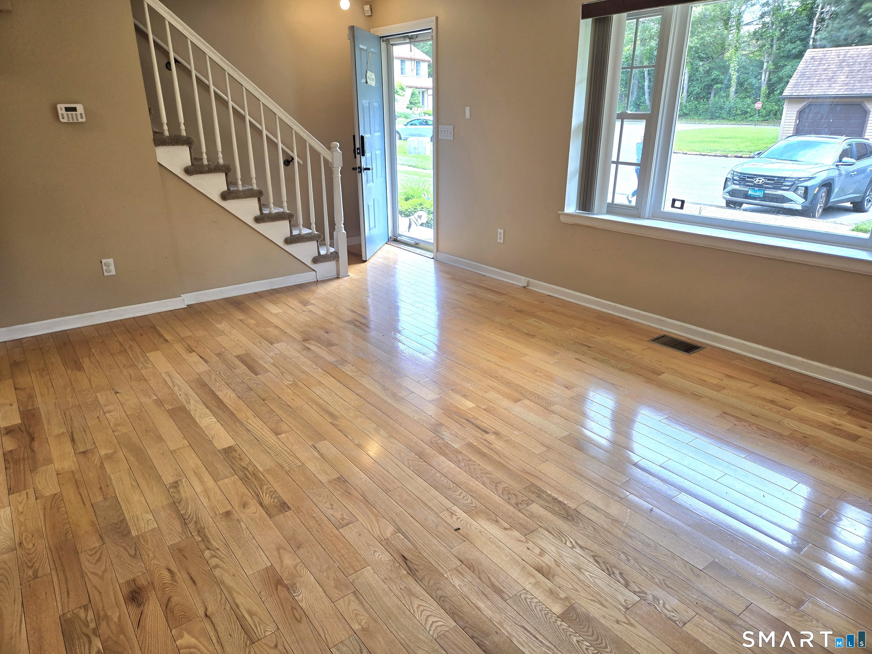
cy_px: 327
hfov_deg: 73.9
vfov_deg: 58.9
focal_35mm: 23
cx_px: 436
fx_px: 579
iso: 25
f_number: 1.8
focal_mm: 5.4
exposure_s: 1/132
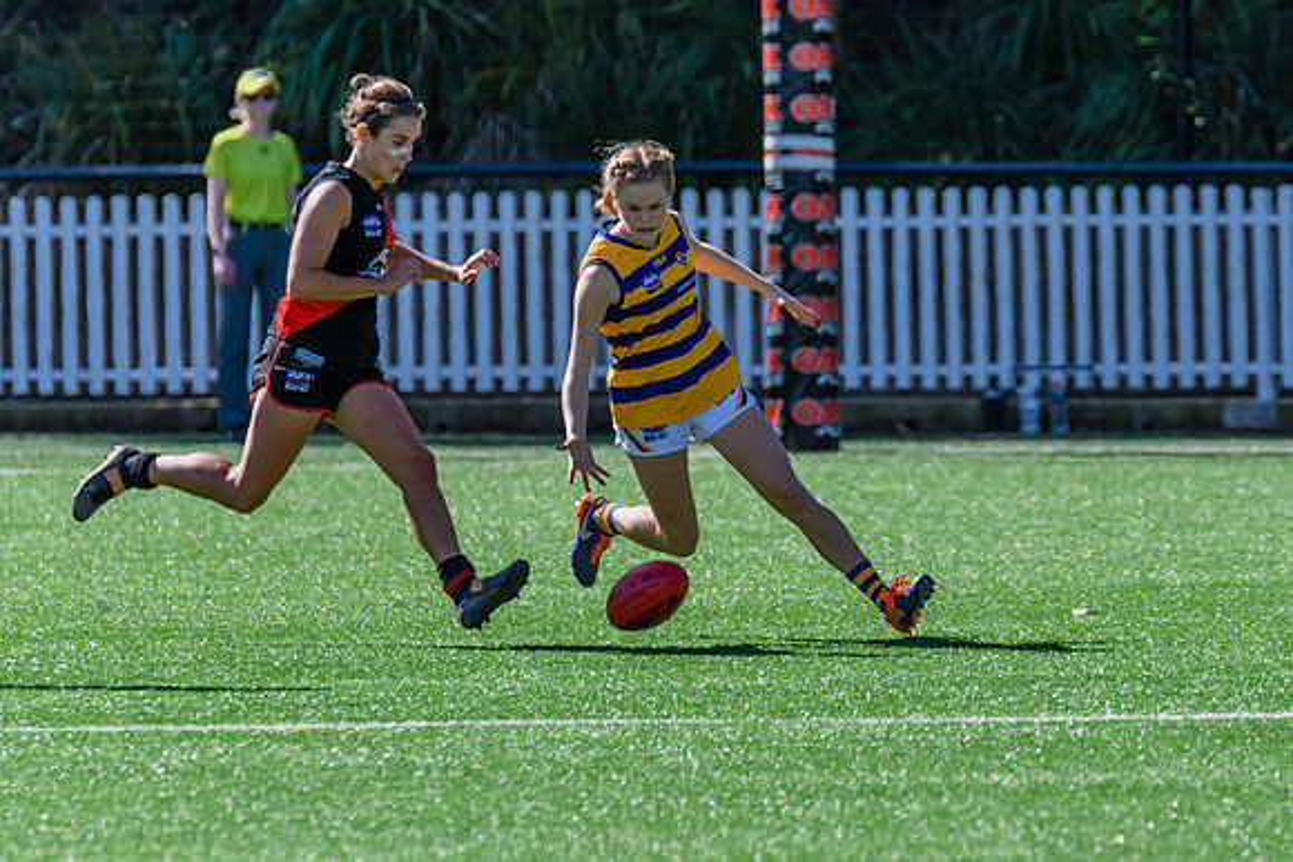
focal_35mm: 718
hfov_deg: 2.9
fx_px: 25798
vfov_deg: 1.9
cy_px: 448
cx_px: 915
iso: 800
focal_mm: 420
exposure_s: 1/2000
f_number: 7.1
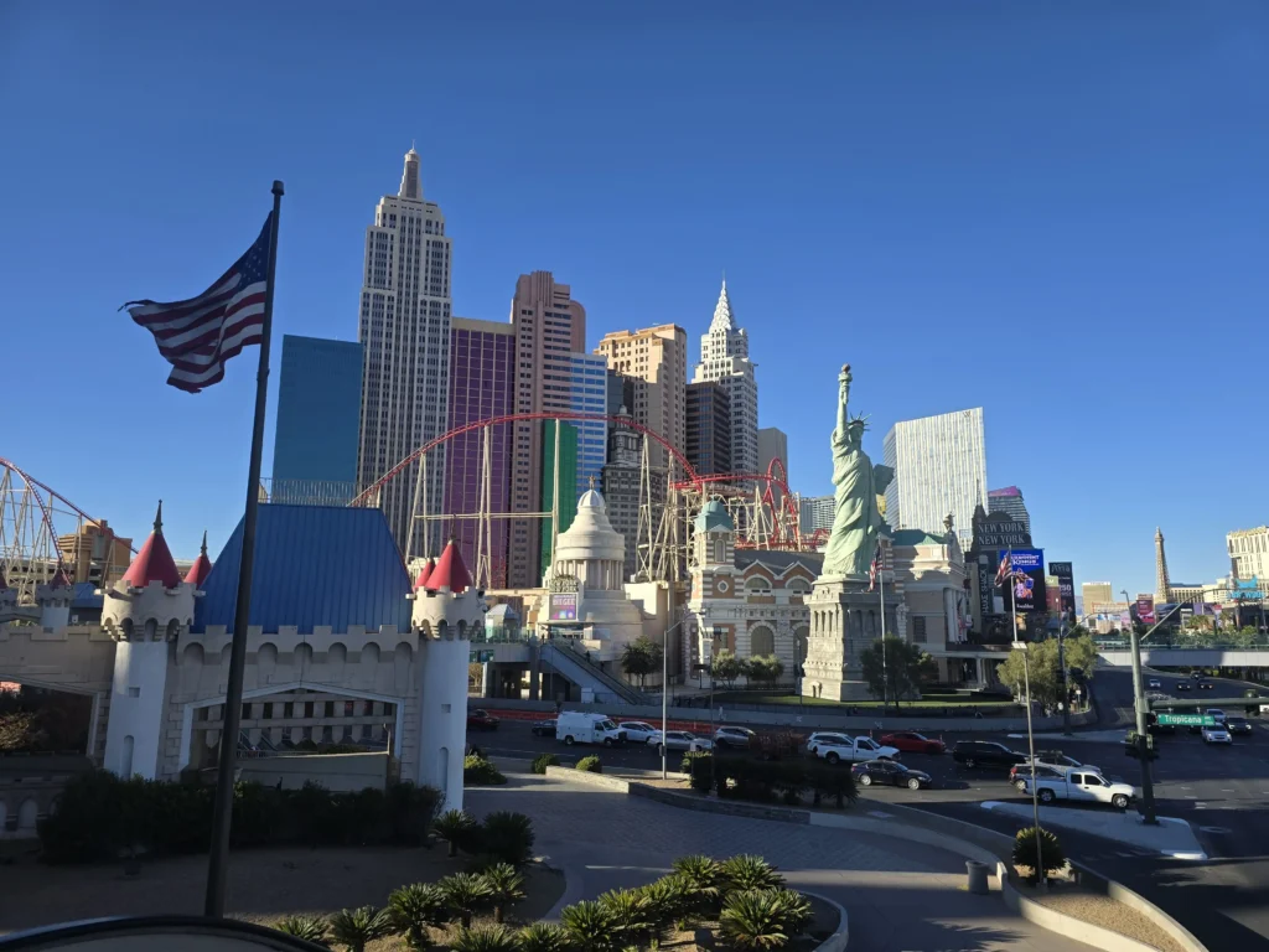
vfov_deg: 58.9
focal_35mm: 23
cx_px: 634
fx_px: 843
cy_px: 476
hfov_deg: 73.9
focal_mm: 6.3
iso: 12
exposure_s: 1/556
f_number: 1.7
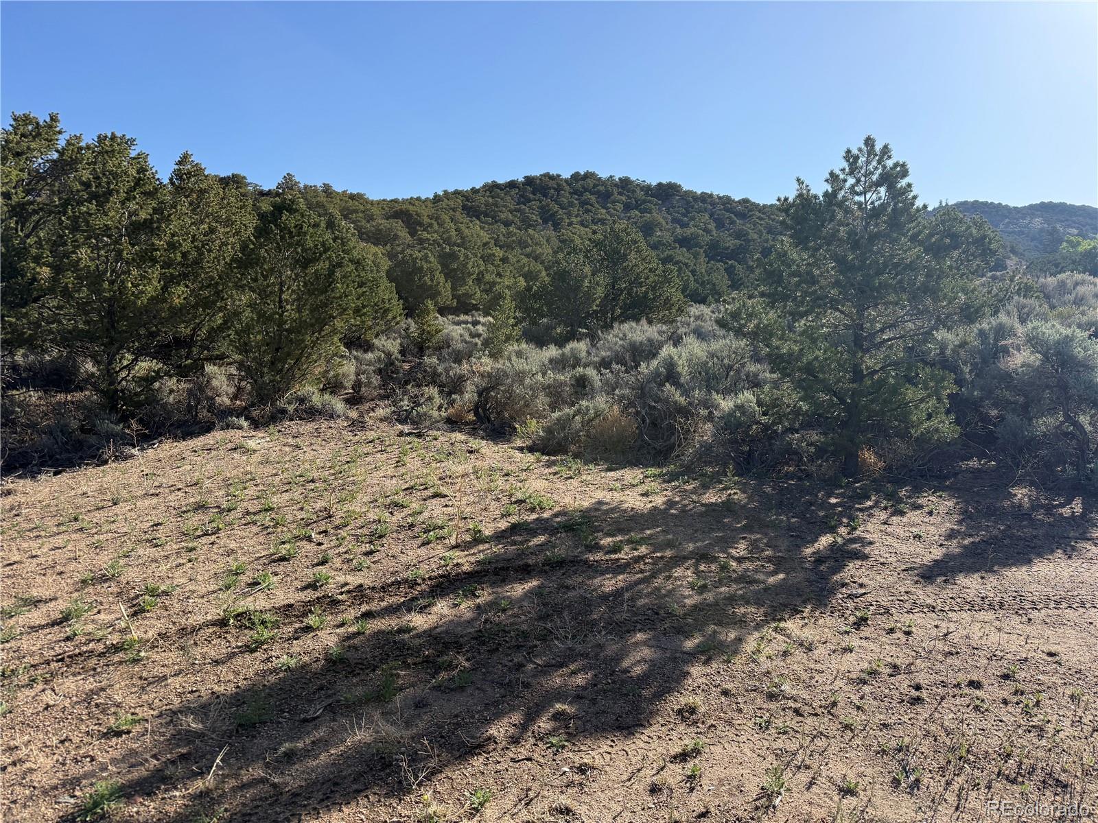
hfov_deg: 71.6
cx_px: 549
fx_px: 761
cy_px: 412
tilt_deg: -4.3
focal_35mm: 24
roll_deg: -0.1
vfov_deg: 56.8
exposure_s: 1/3759
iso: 100
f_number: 1.78
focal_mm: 6.76
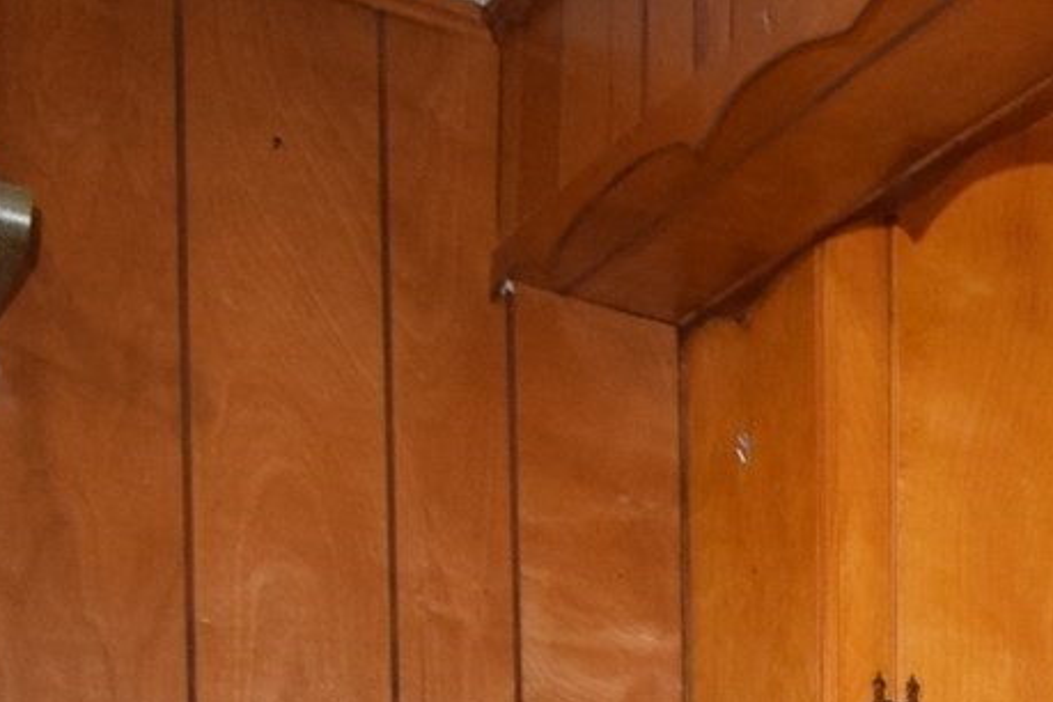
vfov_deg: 17.8
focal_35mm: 67
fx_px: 1960
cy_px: 1109
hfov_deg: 23.0
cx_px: 1661
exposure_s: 1/100
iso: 800
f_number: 5
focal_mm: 10
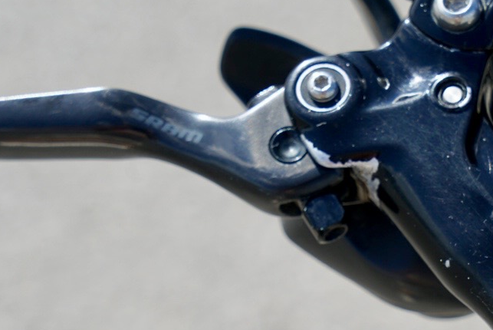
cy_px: 257
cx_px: 339
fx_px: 2412
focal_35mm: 176
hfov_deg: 11.7
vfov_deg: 7.8
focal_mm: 70
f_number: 9
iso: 100
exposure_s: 1/160
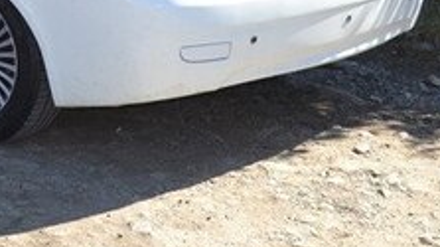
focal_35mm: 121
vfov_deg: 9.7
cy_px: -117
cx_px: -51
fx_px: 1411
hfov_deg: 17.1
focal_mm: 26
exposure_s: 1/125
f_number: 9
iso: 200
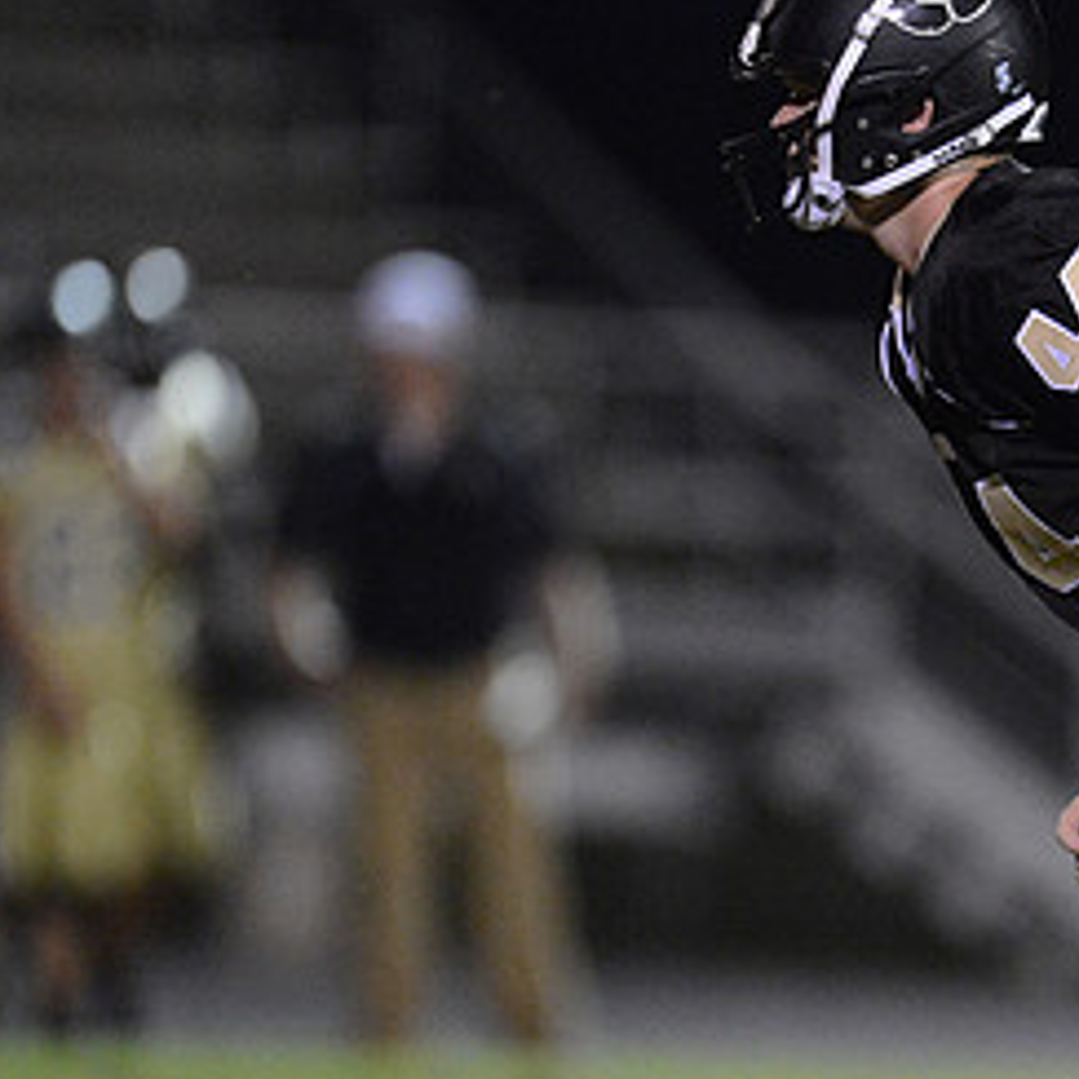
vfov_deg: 2.2
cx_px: 1150
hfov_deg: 2.2
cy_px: 690
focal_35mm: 809
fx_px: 28530
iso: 12800
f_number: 2.8
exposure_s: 1/640
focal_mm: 400
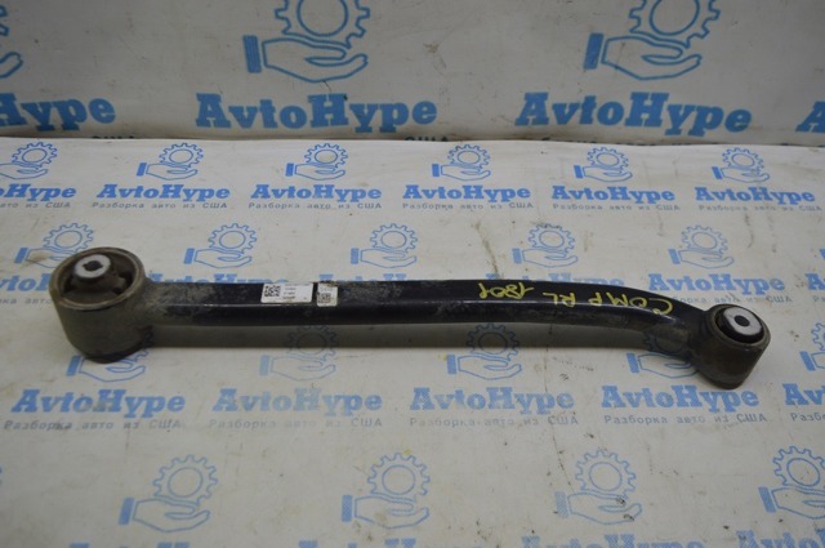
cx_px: 412
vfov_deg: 39.9
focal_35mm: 33
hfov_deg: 57.3
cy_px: 274
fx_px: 755
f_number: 4.5
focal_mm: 22
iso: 400
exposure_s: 1/80
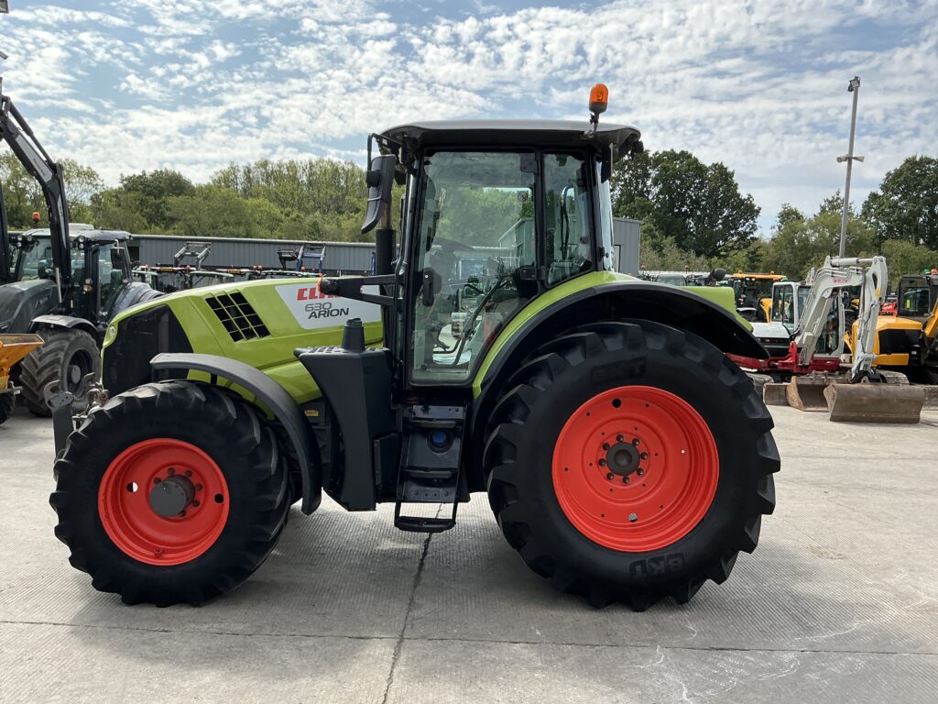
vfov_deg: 49.7
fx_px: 759
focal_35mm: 28
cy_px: 352
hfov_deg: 63.4
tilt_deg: -1.1
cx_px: 469
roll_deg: -2.7
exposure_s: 1/1121
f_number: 1.8
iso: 25
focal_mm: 3
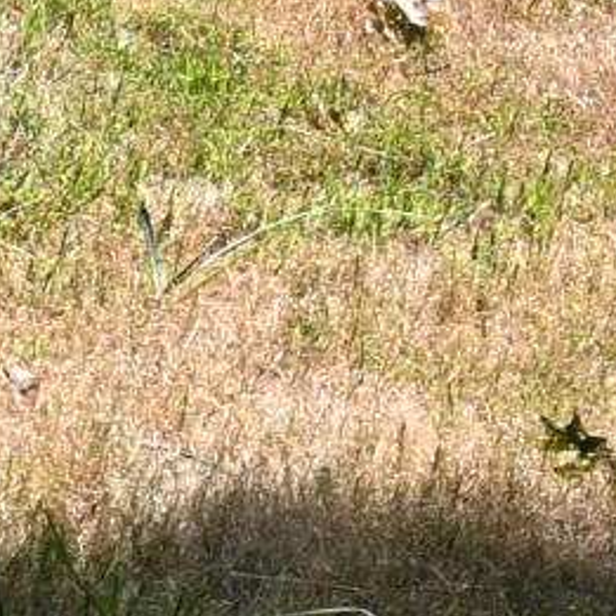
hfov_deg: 4.7
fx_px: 7234
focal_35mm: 359
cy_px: -1461
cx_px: -1131
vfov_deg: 4.6
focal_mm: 24.5
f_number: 5.6
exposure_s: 1/250
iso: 100
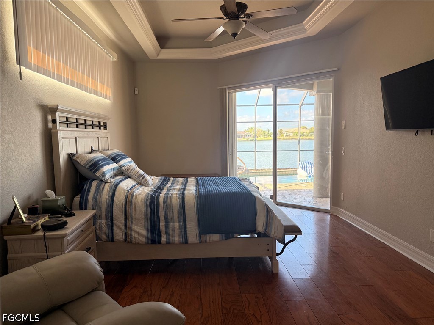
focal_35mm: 24
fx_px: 301
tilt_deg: -4.7
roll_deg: +1.2
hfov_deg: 71.6
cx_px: 217
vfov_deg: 56.8
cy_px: 162
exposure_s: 1/137
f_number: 1.78
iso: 200
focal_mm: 6.76
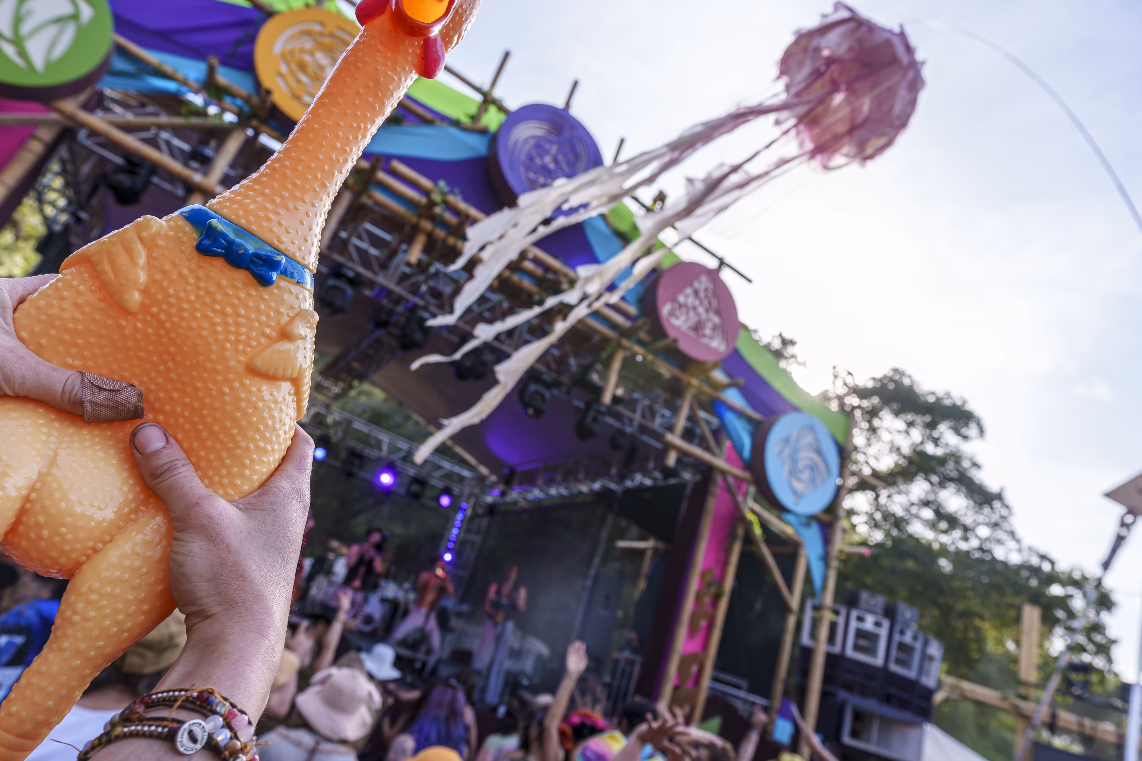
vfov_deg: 55.1
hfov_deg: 76.1
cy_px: 374
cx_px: 586
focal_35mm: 23
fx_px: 730
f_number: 4.5
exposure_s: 1/250
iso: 100
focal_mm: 17
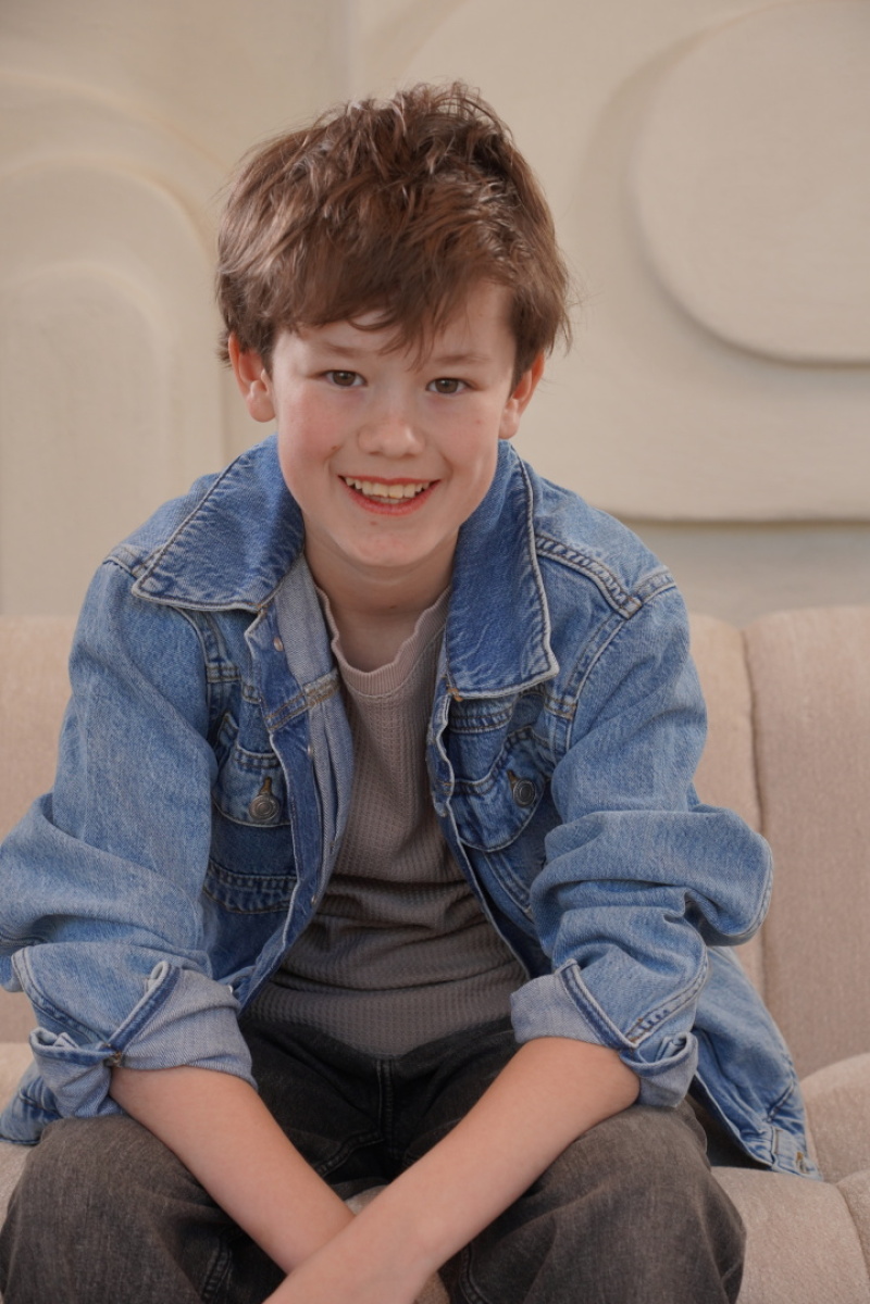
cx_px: 435
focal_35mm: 82
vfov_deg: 24.6
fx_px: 2990
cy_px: 652
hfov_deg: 16.6
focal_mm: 55
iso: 200
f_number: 4
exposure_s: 1/160
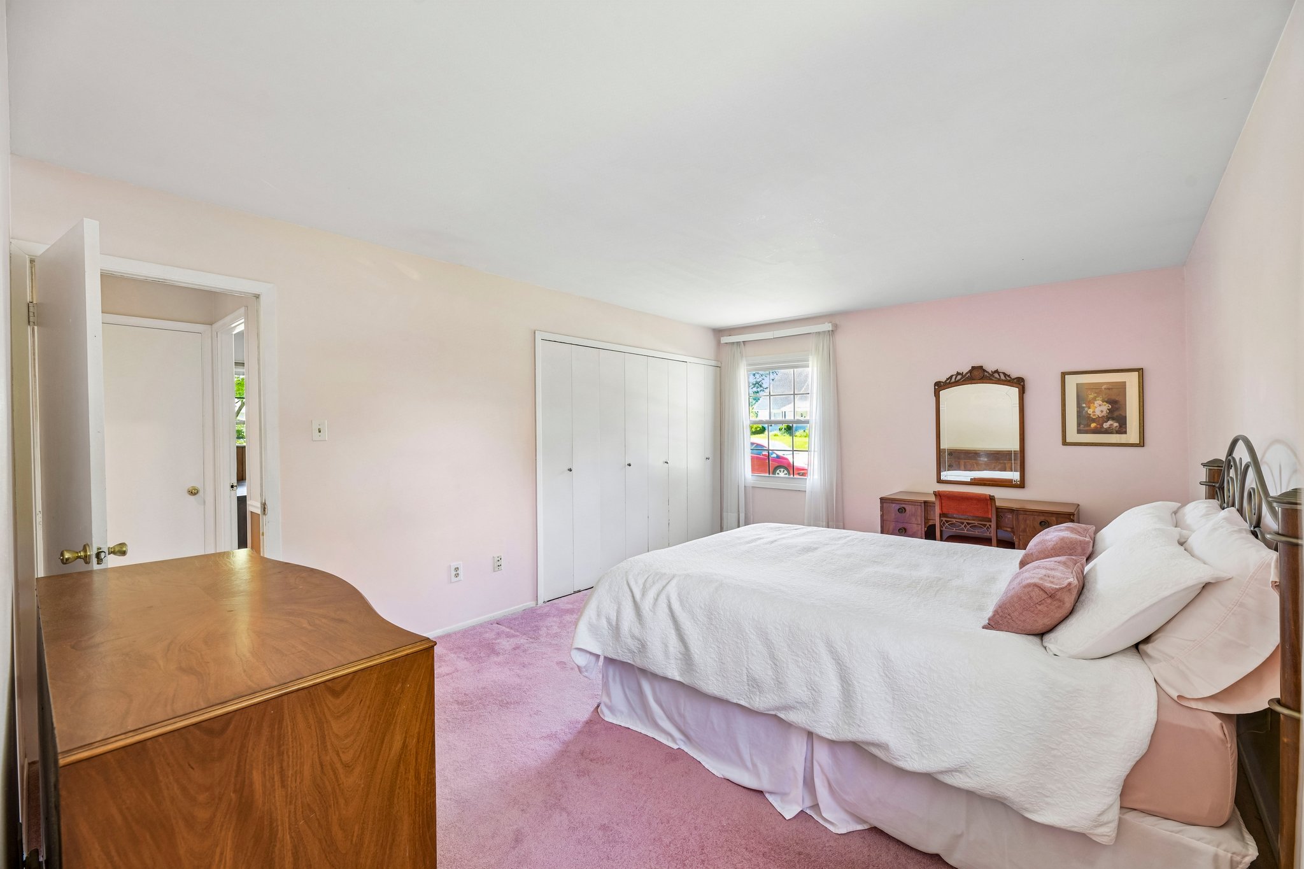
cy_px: 434
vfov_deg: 81.2
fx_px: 507
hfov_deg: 104.3
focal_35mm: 14
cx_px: 652
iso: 400
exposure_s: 1/8
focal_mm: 14
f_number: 8
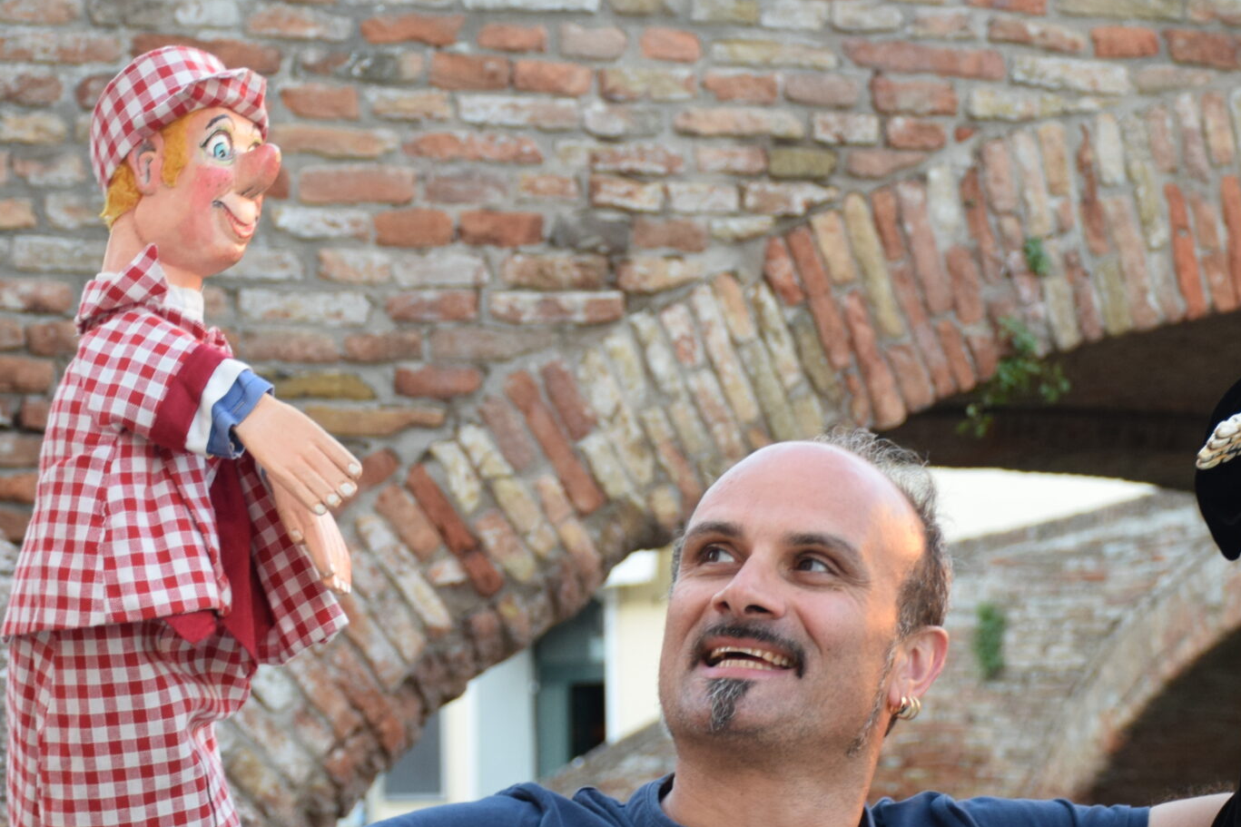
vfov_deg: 11.6
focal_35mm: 118
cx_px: 770
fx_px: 4067
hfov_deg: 17.3
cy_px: 574
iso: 640
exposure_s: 1/60
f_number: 4.5
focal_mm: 42
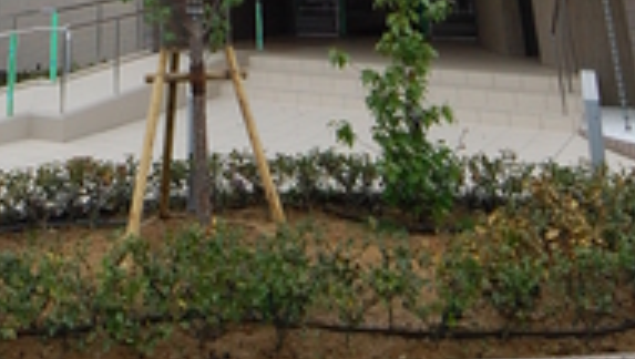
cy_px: -246
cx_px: 153
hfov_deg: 46.4
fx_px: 708
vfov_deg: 21.4
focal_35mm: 42
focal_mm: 8
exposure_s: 1/200
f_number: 10
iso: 400
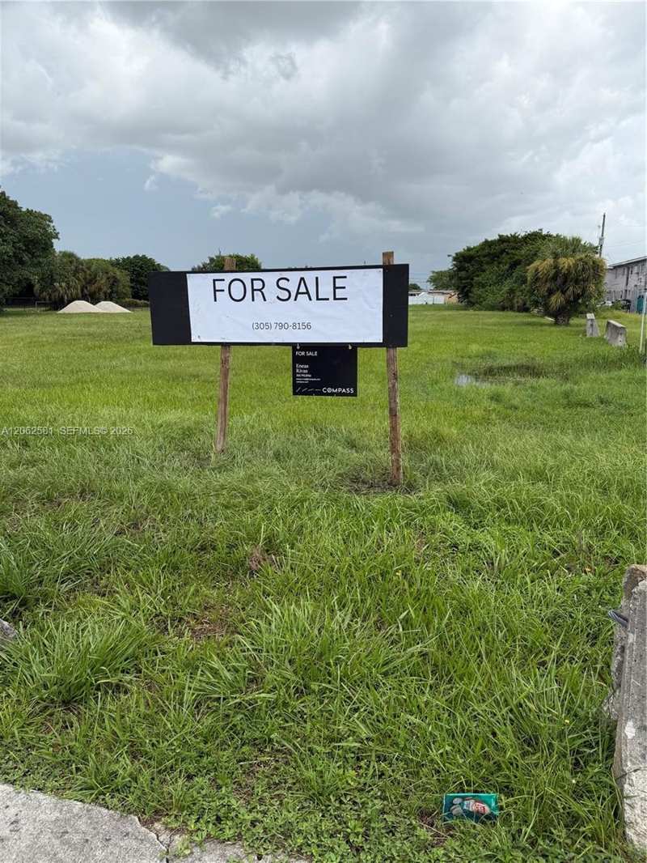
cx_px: 324
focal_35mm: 24
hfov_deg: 56.8
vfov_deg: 71.6
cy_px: 432
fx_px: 598
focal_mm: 6.76
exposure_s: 1/3584
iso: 80
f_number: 1.78
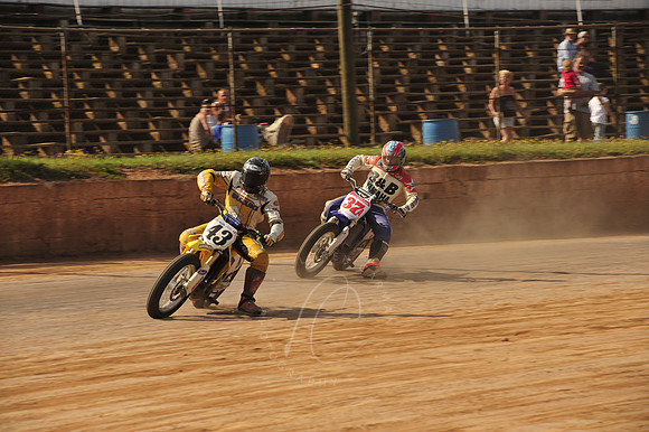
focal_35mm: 200
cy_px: 216
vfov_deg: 6.9
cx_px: 324
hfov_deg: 10.3
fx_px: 3603
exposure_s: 1/400
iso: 200
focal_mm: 200
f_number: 10
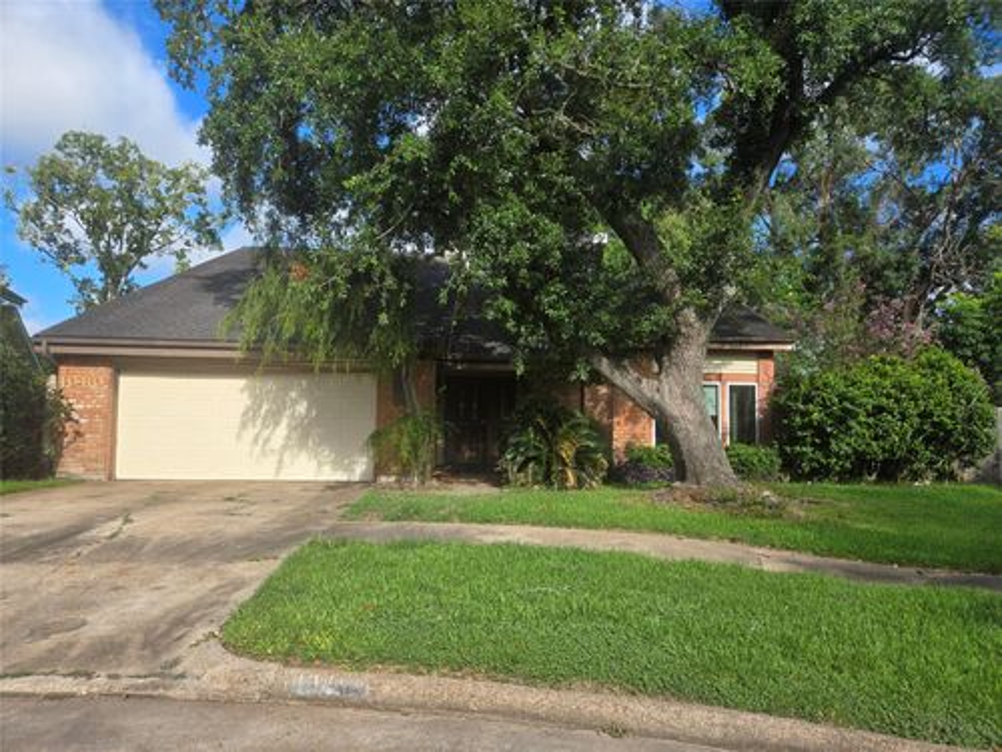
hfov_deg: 73.9
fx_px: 666
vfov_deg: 58.9
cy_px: 376
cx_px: 501
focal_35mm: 23
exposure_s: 1/986
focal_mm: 5.4
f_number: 1.8
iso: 25
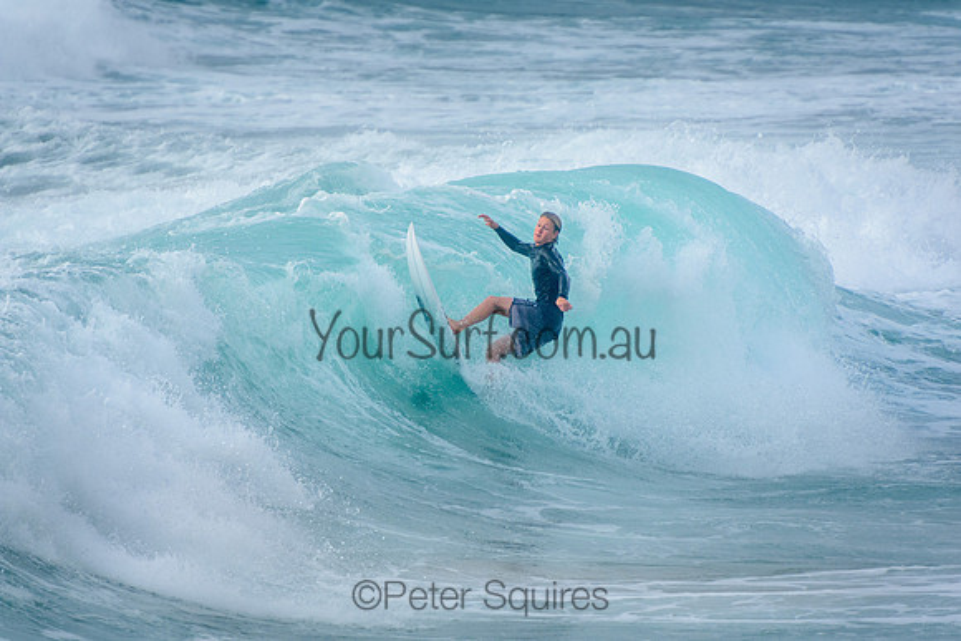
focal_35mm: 600
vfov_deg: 2.3
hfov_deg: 3.4
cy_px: 320
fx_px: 16020
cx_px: 480
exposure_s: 1/2000
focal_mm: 400
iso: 360
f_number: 5.6
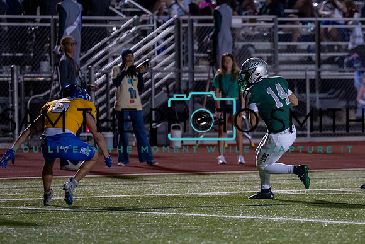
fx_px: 3492
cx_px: 306
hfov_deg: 6.0
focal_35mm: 344
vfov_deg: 4.0
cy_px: 125
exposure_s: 1/1000
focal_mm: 191
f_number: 2.8
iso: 4000
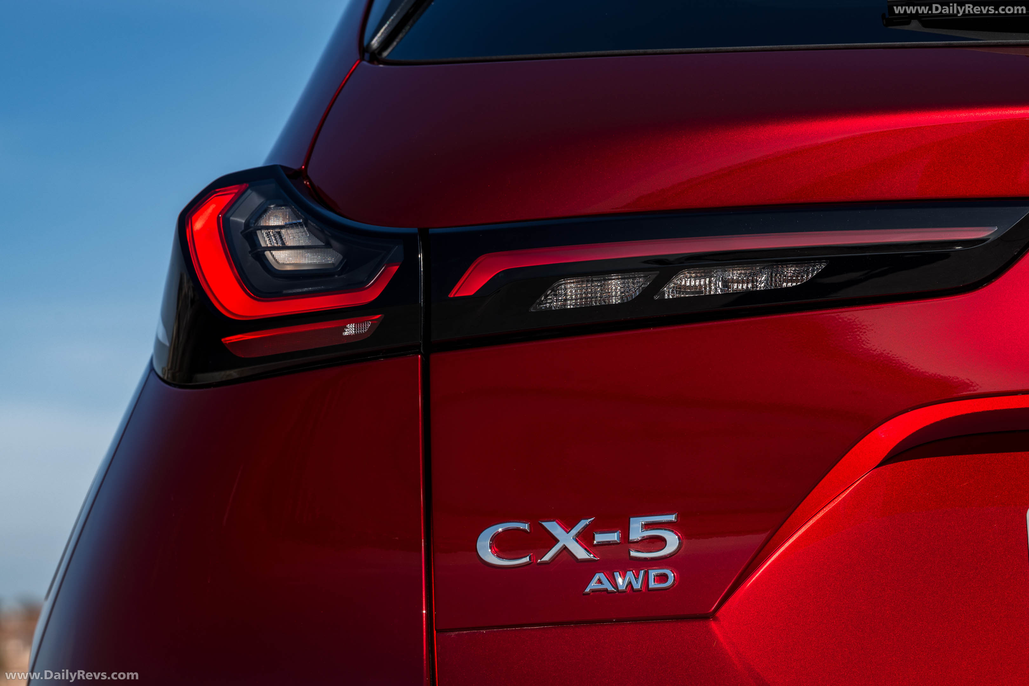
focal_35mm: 135
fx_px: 3858
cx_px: 514
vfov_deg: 10.2
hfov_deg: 15.2
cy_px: 343
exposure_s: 1/250
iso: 100
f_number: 8
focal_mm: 135
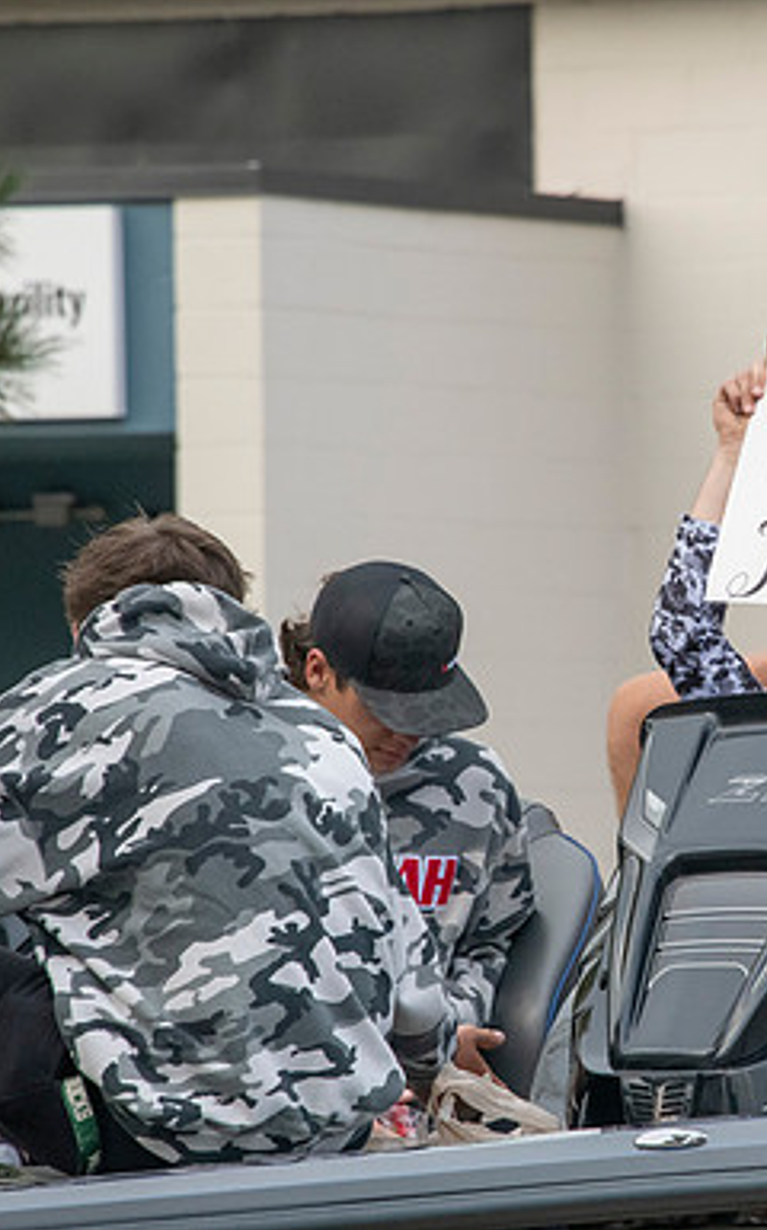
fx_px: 15447
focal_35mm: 461
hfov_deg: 2.8
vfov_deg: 4.6
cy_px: 615
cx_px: 681
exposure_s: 1/640
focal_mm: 300
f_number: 11
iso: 3200
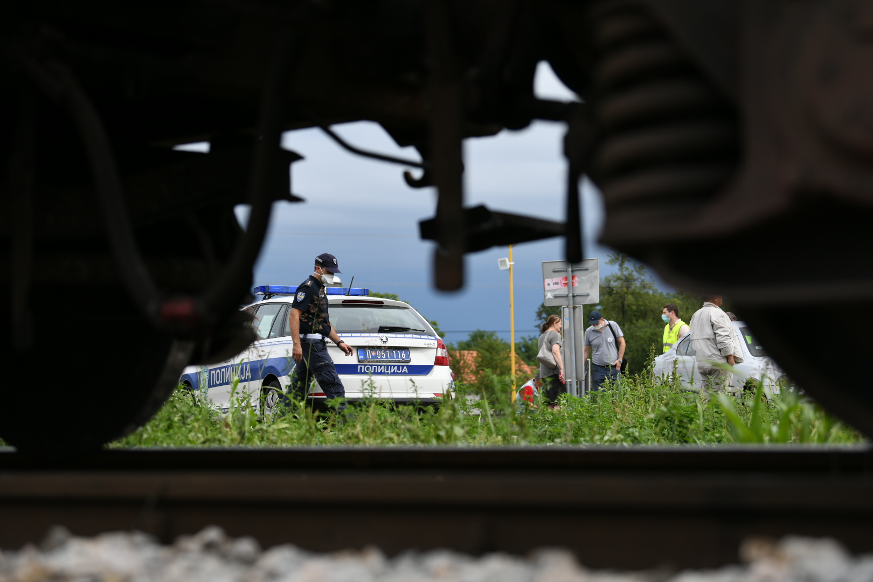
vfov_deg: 16.1
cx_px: 436
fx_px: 2061
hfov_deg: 23.9
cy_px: 291
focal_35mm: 85
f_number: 3.5
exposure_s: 1/3200
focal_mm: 85
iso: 320
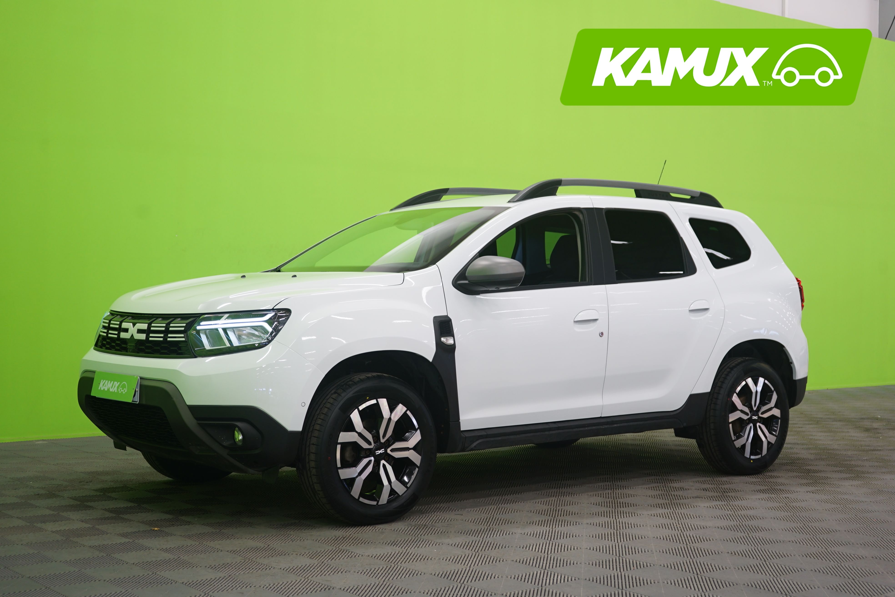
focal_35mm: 49
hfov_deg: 40.3
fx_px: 1218
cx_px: 448
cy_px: 298
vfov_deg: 27.5
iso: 400
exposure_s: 1/8
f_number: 5
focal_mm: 49
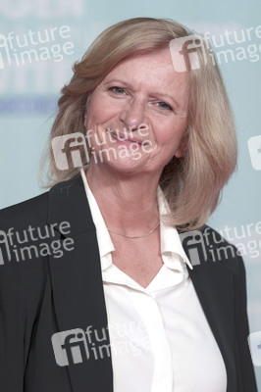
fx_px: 2179
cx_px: 130
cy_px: 196
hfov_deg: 6.9
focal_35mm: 200
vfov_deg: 10.3
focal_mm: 200
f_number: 4
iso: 500
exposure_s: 1/250
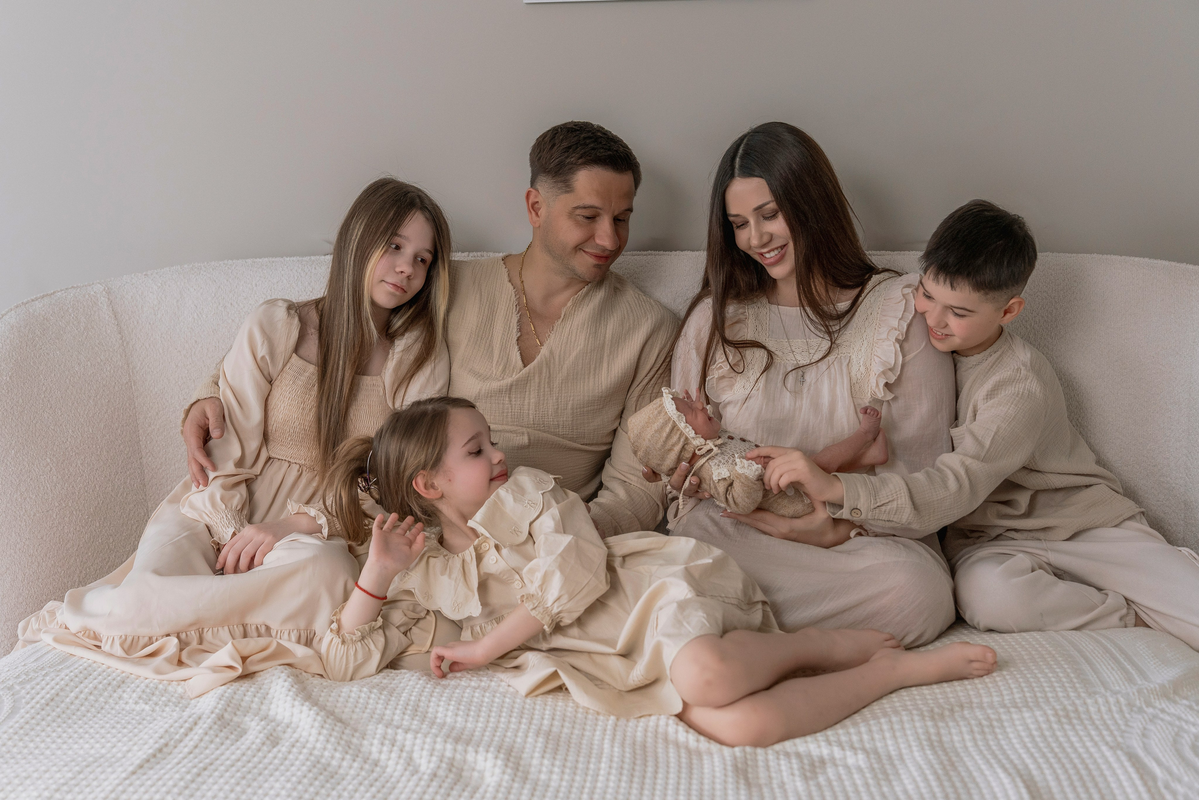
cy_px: 400
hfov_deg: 46.4
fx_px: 1399
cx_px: 600
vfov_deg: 31.9
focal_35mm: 42
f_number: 3.5
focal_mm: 42
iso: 1000
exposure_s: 1/200
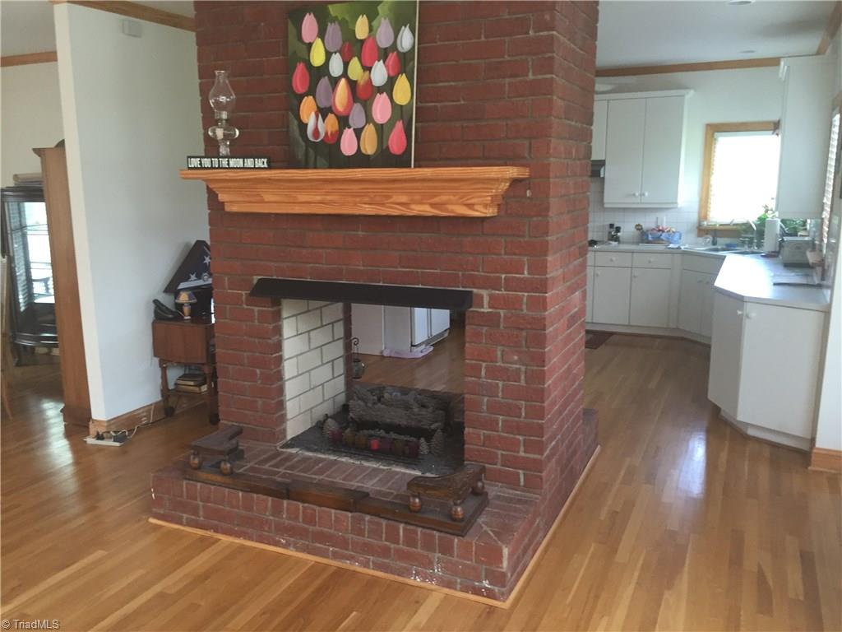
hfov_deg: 61.7
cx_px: 421
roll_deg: -0.2
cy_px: 316
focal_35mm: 29
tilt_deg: -9.9
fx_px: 705
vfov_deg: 48.2
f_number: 2.2
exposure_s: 1/30
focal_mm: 4.15
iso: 125
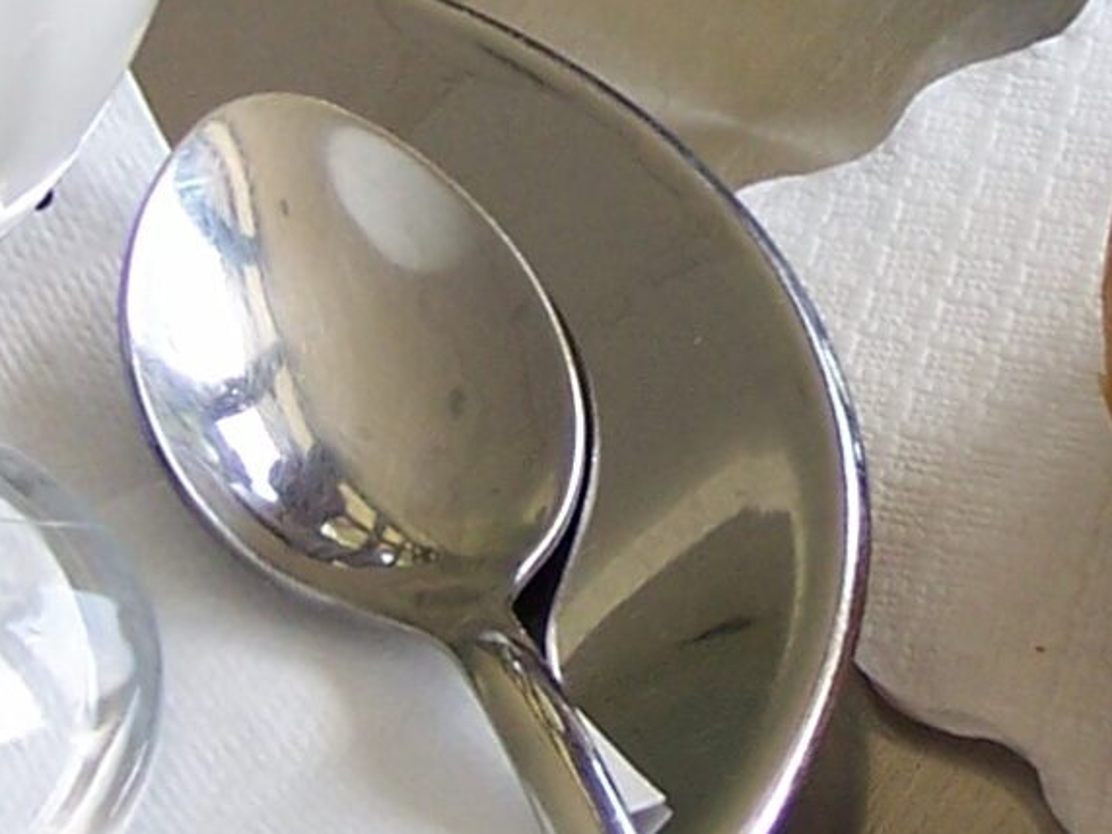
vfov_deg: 8.7
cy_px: 105
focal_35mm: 170
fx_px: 5461
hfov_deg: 11.6
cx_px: 896
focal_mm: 6.3
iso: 80
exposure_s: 1/90
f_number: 2.8
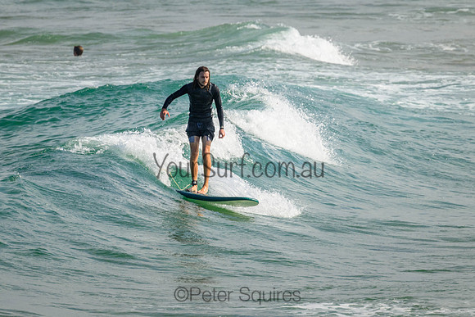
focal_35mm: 929
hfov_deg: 2.2
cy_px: 133
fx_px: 12266
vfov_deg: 1.5
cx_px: 238
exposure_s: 1/2000
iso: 1000
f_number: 11
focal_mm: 800
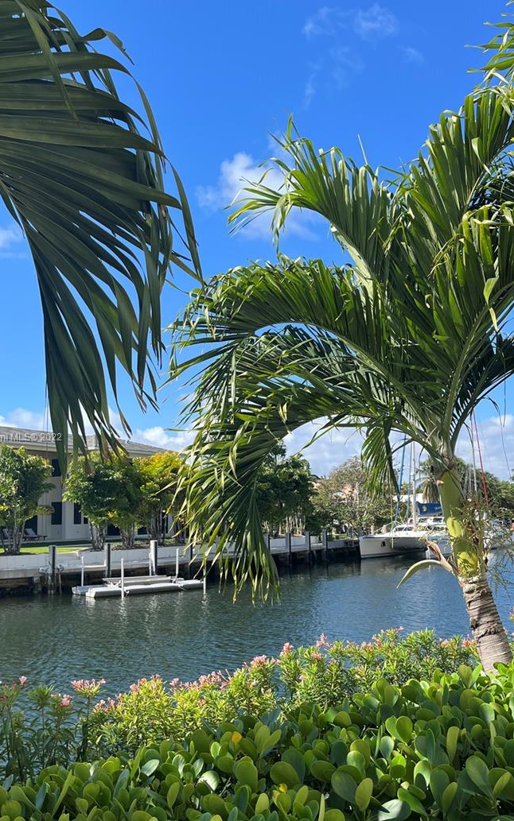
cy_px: 438
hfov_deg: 39.4
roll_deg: +2.0
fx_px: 717
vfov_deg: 59.6
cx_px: 275
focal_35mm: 32
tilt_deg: +4.9
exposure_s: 1/2024
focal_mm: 5.1
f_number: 1.6
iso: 50
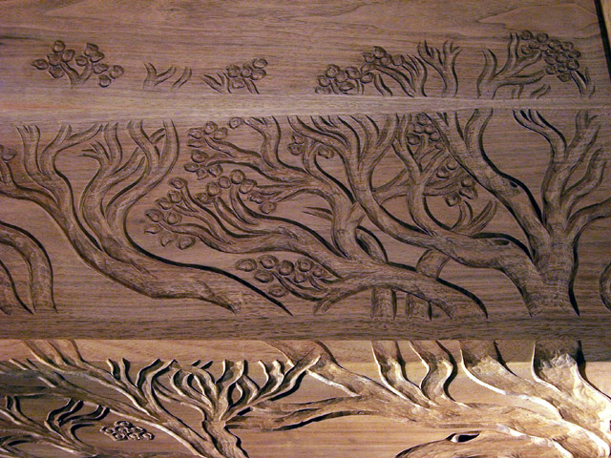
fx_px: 1059
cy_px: 229
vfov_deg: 24.4
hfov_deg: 32.2
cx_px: 306
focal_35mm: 60
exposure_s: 1/30
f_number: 4.8
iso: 140
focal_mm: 10
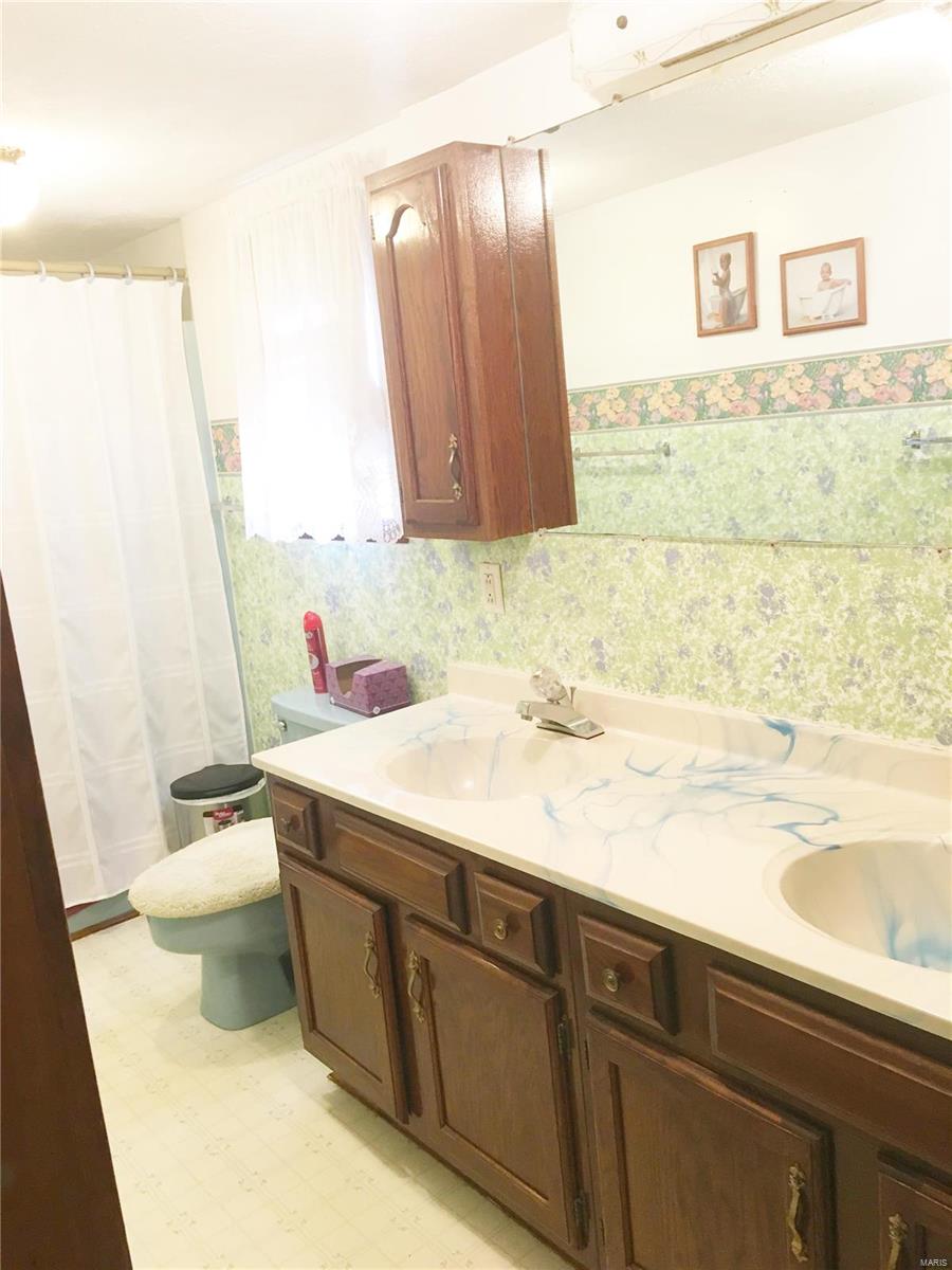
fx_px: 1063
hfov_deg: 48.2
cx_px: 476
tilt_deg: -11.2
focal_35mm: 29
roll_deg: +5.6
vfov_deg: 61.7
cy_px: 635
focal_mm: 4.15
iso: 100
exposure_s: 1/30
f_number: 2.2
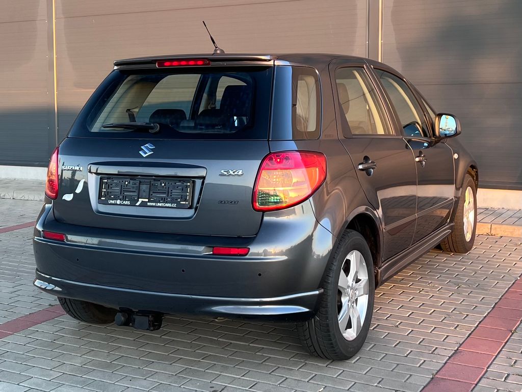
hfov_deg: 67.3
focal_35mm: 26
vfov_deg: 53.1
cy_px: 196
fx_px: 392
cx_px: 261
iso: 100
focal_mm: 5.7
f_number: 1.5
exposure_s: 1/121
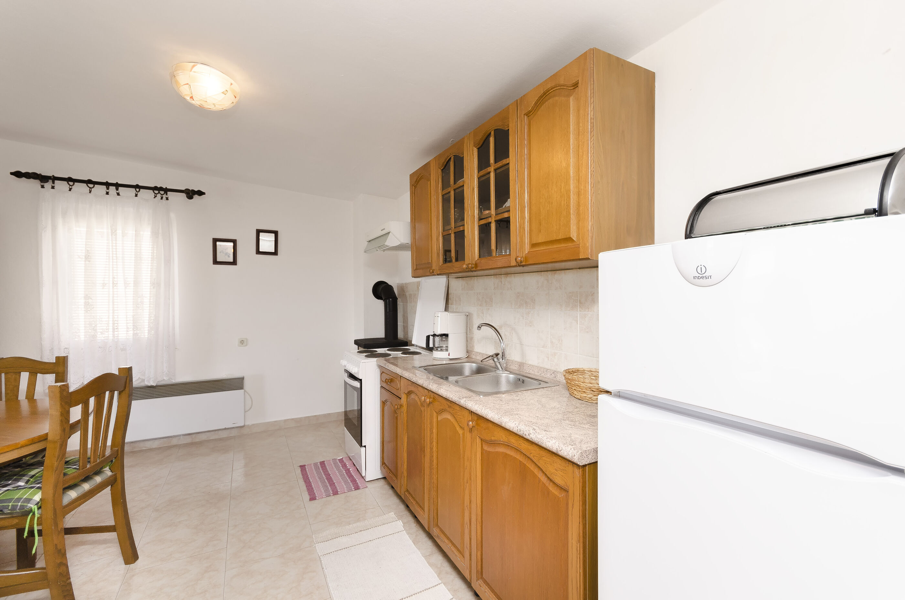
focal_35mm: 15
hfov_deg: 100.5
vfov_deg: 77.1
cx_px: 452
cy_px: 300
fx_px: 376
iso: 100
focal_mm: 10
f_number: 8
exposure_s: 1/80
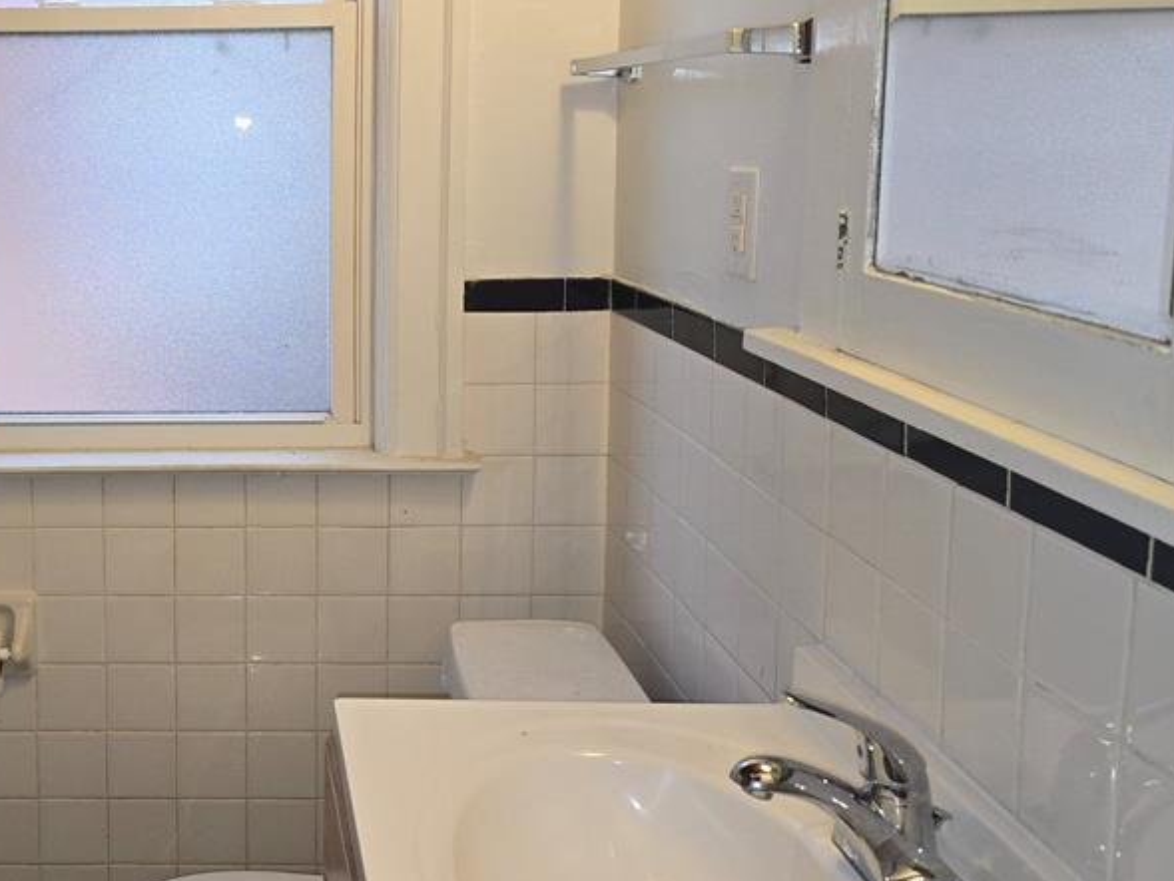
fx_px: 1357
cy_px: 315
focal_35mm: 40
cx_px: 197
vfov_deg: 35.7
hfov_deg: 44.0
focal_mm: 6.3
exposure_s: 1/60
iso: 125
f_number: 1.7
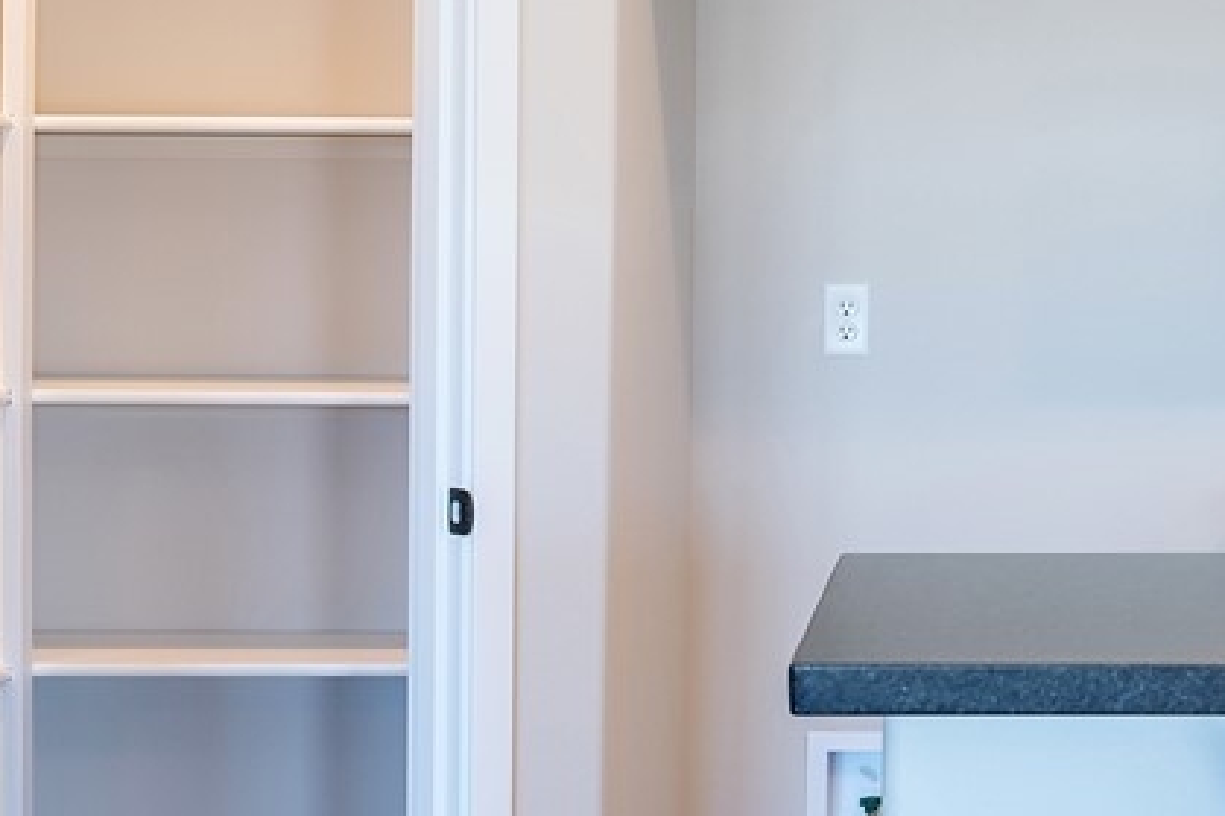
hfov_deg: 24.3
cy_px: 317
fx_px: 2755
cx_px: 1115
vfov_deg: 16.8
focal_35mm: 81
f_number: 5.6
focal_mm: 20
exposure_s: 1/10
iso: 200
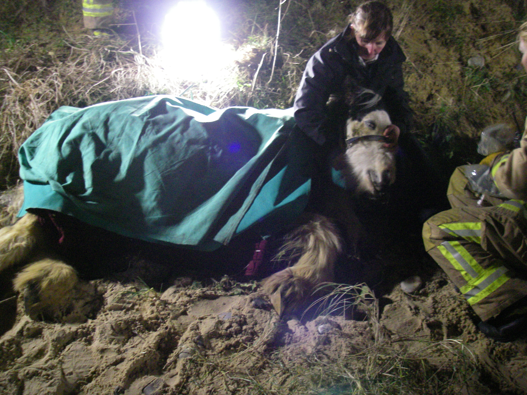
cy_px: 198
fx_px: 579
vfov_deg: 37.7
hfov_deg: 49.0
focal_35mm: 38
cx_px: 264
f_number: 3.3
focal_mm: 6.3
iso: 400
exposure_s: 1/4
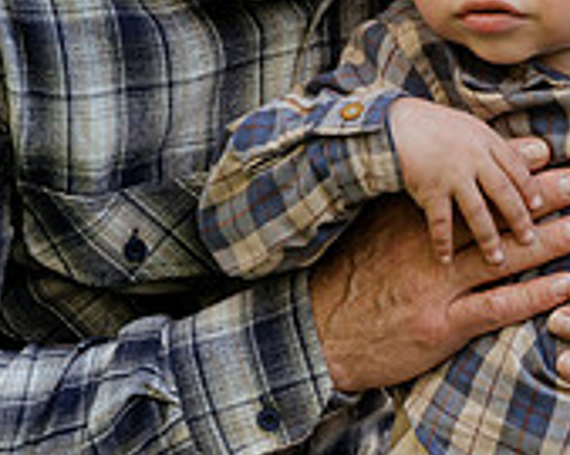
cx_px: 931
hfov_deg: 3.6
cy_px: -59
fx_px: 9071
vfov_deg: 2.9
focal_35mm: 538
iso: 640
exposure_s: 1/200
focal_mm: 167
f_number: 5.6
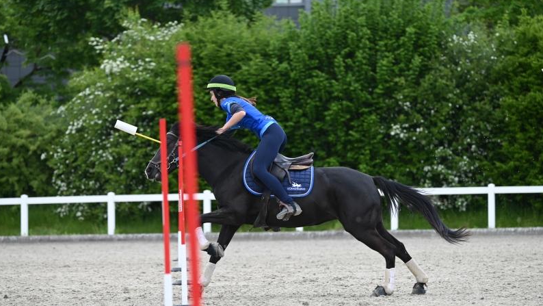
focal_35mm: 195
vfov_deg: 6.2
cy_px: 168
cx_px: 270
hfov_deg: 11.0
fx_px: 2808
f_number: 5
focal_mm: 185
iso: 800
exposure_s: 1/1250
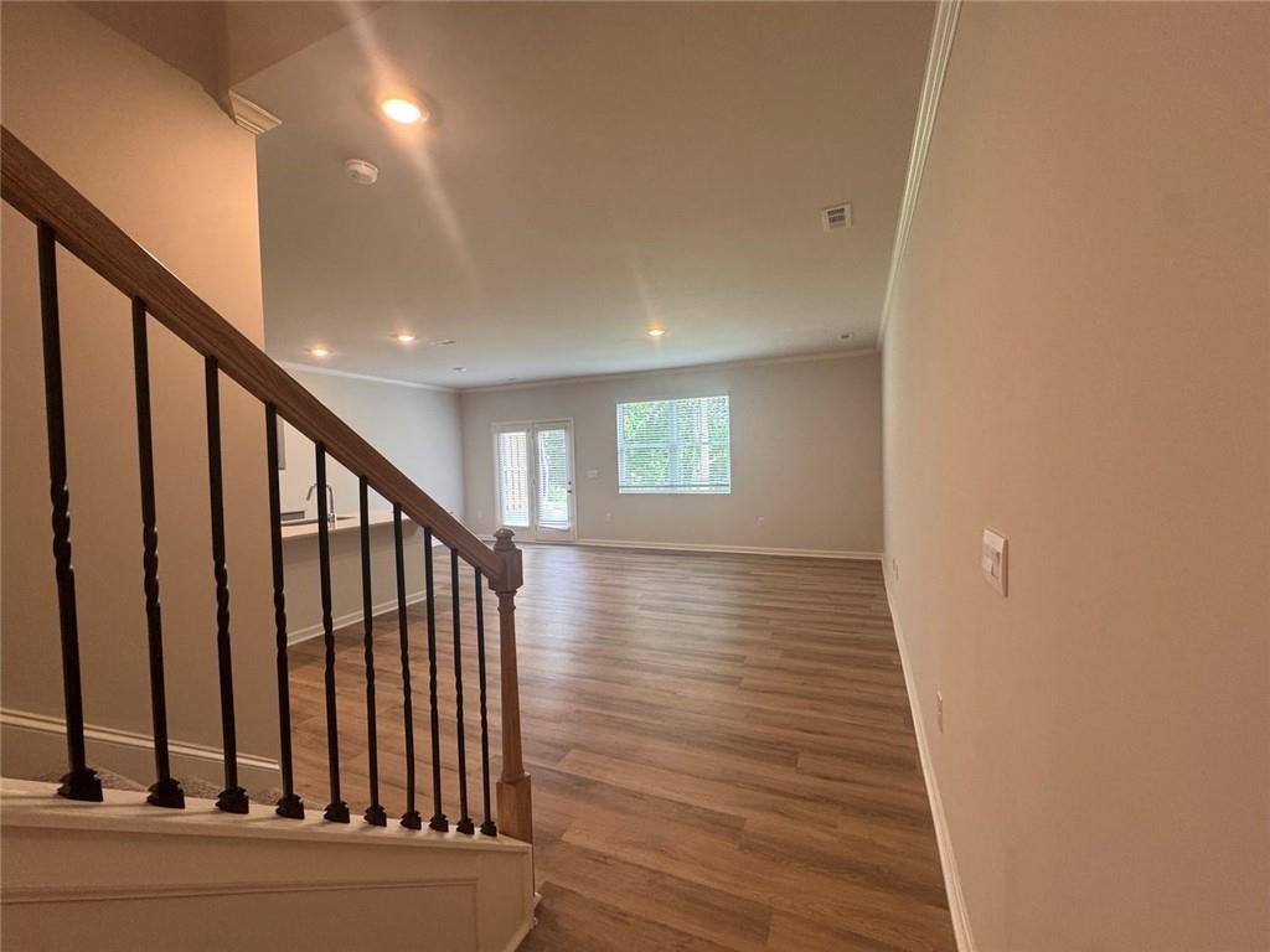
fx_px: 514
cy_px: 476
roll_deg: +2.3
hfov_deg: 102.1
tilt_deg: -2.2
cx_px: 635
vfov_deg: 85.7
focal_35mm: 14
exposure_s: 1/120
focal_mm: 2.22
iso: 200
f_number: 2.2
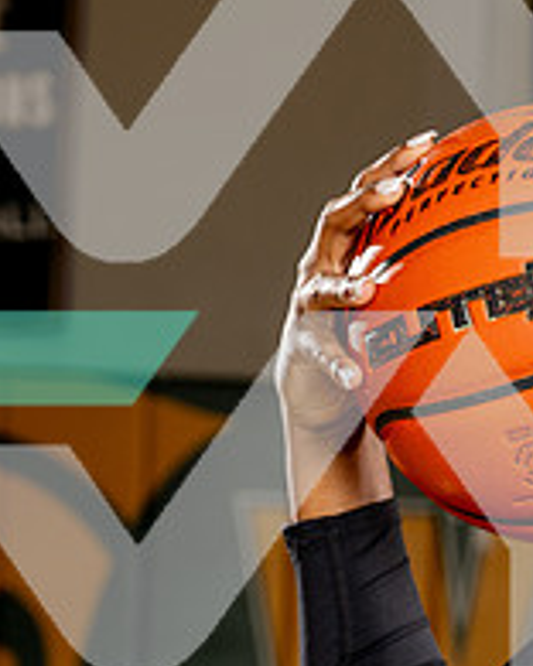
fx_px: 3707
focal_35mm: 188
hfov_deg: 8.1
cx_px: 695
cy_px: 487
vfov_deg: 10.3
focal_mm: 62
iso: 200
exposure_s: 1/250
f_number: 5.6
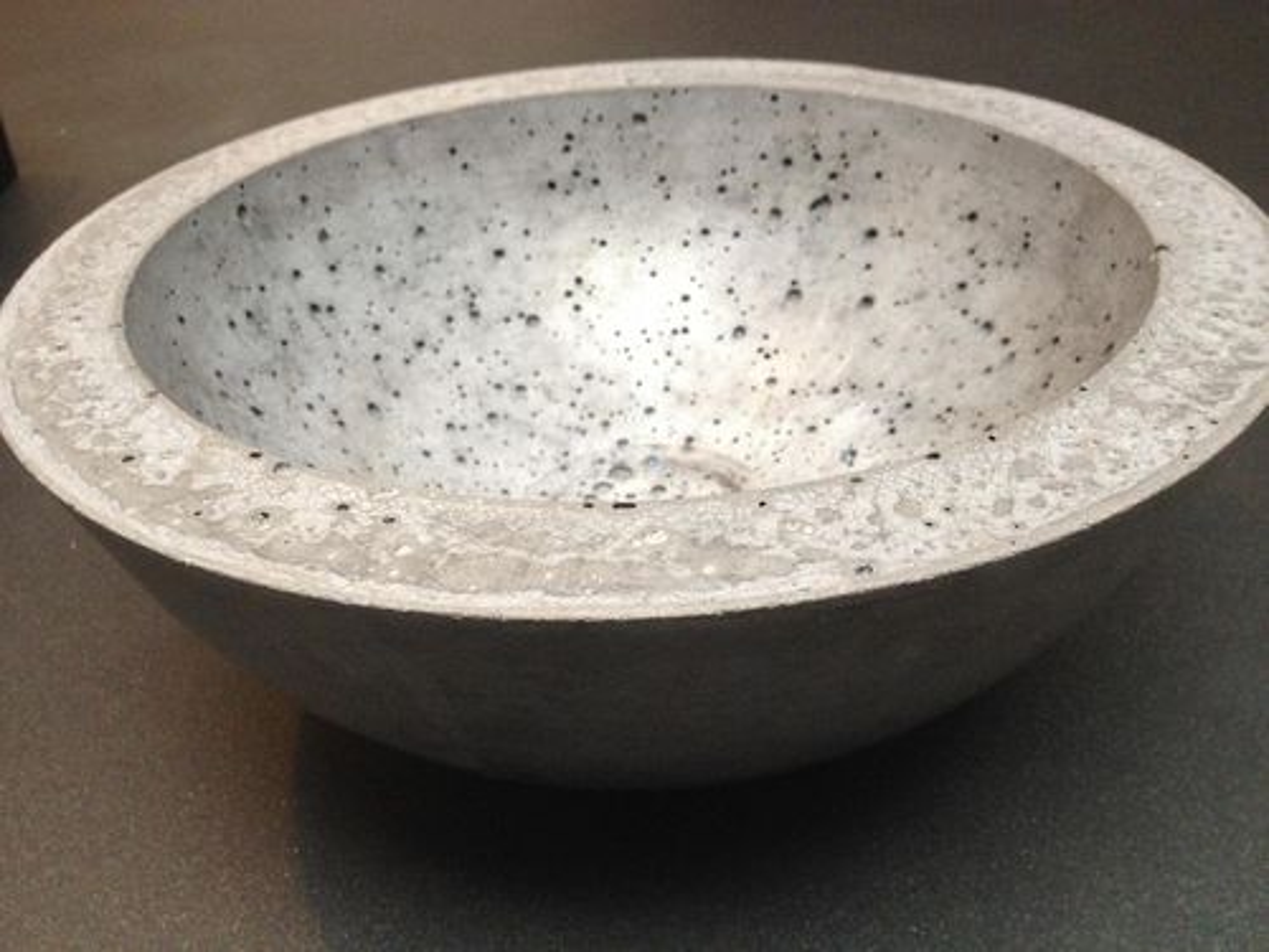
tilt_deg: -35.0
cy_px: 476
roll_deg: +2.6
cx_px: 634
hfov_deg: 52.6
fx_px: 1283
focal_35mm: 35
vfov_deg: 40.7
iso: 250
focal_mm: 4.28
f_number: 2.4
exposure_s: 1/20
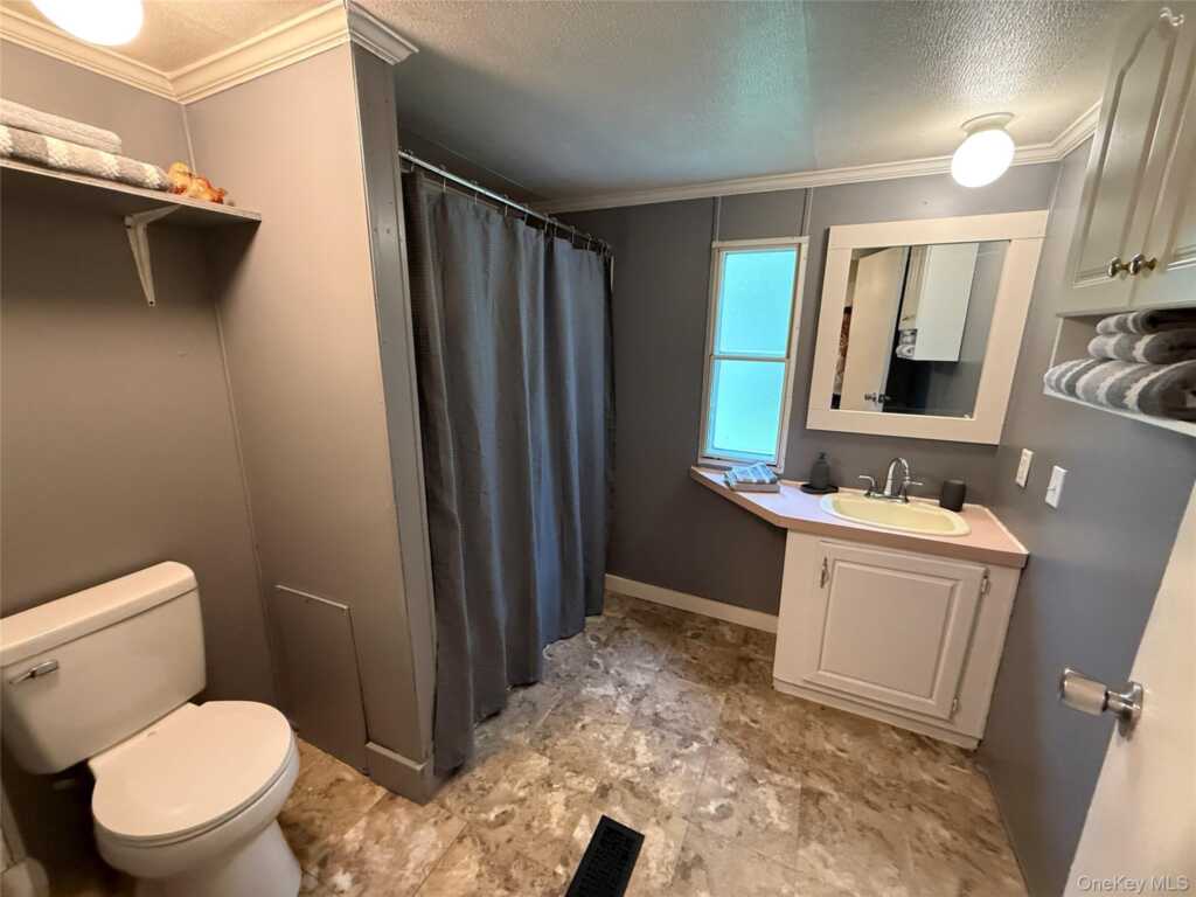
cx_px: 598
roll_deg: -1.6
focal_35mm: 14
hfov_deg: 102.1
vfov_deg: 85.7
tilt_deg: -12.8
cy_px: 448
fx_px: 484
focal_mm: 2.22
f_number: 2.2
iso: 640
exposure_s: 1/60
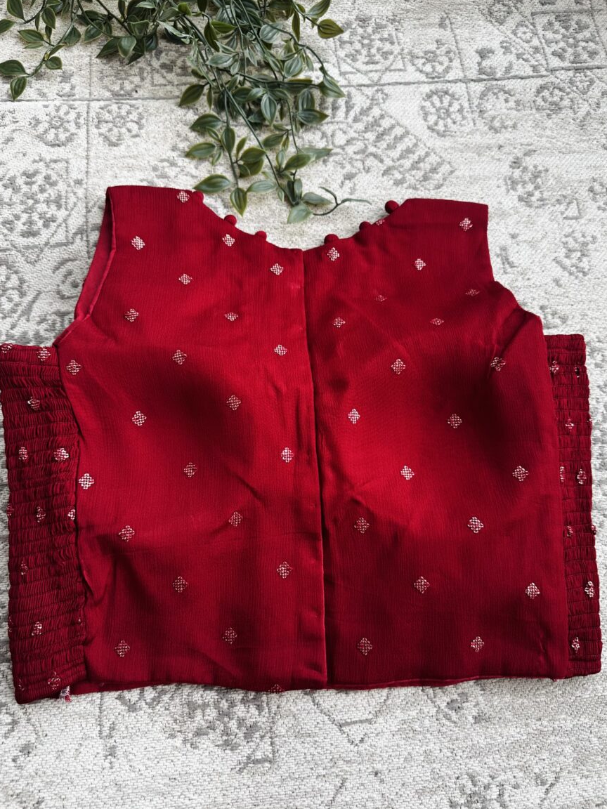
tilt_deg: -73.9
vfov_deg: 69.4
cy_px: 407
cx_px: 311
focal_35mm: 25
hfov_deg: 54.9
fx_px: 585
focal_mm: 6.86
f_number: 1.78
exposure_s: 1/532
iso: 80
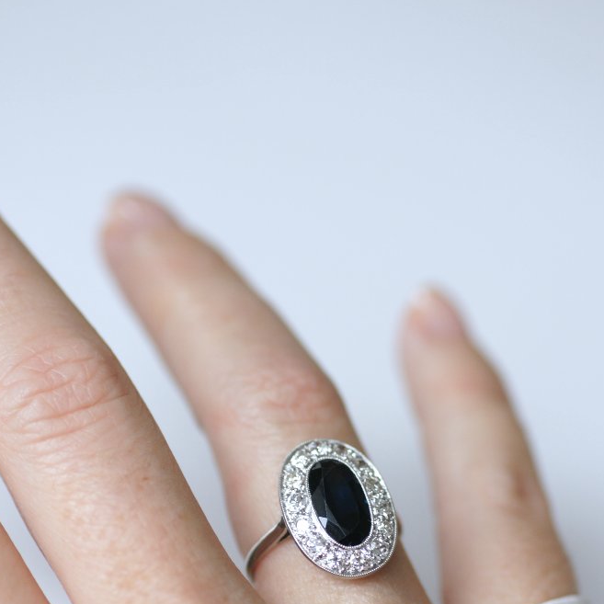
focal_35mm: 163
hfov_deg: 10.7
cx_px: 346
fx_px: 3218
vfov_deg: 10.7
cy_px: 499
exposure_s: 1/125
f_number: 3.2
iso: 200
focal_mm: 70
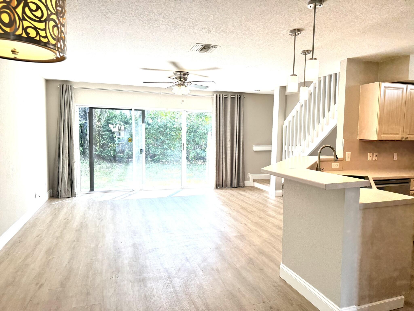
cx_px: 207
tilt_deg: -4.0
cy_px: 156
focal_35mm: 24
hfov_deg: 71.6
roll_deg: -1.5
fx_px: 287
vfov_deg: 56.8
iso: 100
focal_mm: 6.76
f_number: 1.78
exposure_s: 1/407
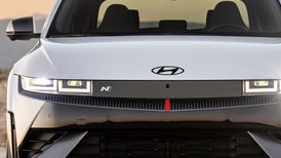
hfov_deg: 7.5
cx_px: 167
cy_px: 41
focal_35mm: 289
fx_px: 2153
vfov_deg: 4.2
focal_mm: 105
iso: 64
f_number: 5
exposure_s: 1/15
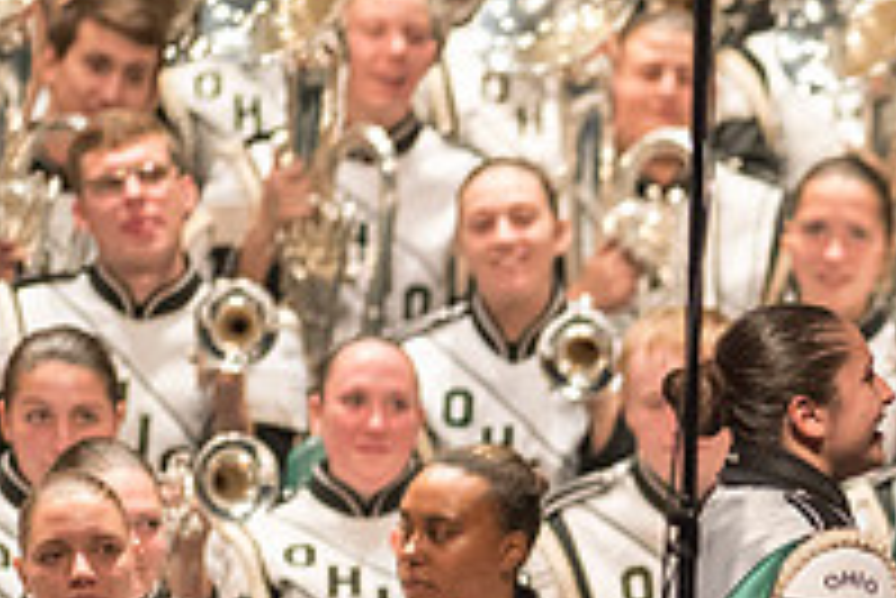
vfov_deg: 1.6
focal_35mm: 874
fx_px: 21768
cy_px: 659
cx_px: 1301
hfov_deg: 2.4
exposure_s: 1/500
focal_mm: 300
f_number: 2.8
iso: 4000
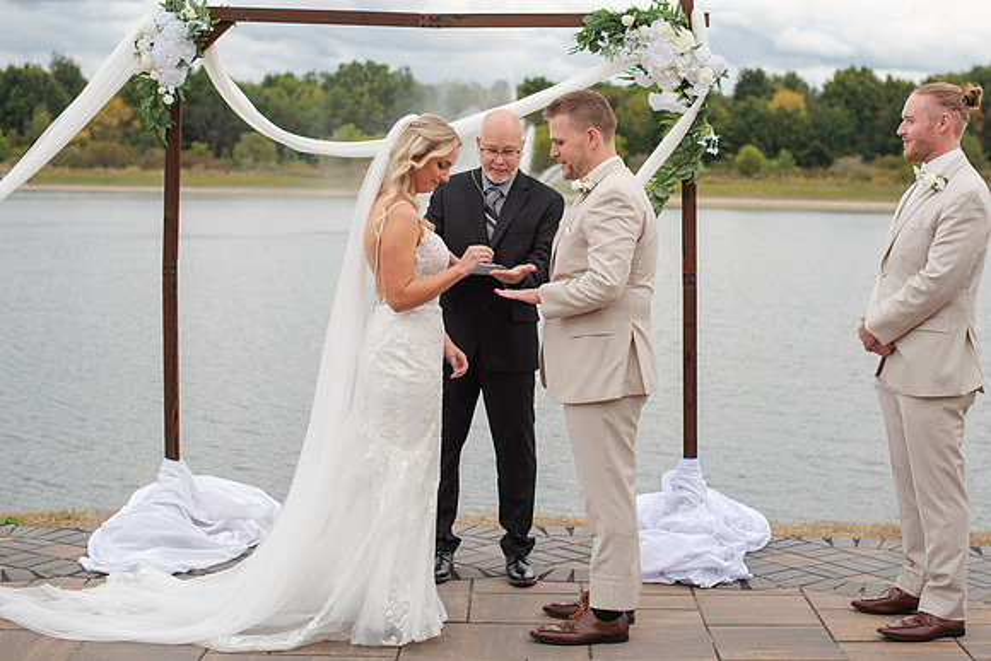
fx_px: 1554
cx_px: 556
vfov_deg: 24.0
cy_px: 292
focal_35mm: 56
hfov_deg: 35.3
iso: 100
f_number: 3.2
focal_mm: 50
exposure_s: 1/800
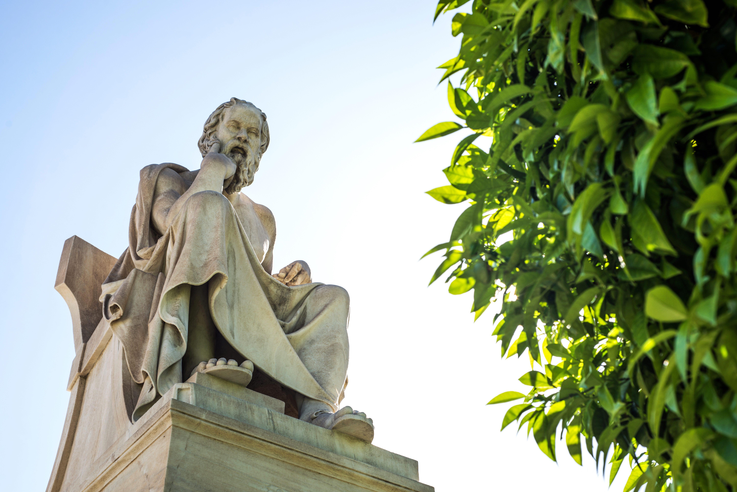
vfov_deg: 27.0
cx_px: 368
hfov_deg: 39.6
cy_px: 246
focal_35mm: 50
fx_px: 1024
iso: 125
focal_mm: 50
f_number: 8
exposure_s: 1/160
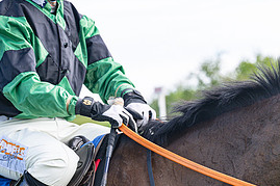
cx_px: 207
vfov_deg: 9.1
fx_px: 1174
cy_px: 107
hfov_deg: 13.6
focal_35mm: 151
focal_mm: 70
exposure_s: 1/1250
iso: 400
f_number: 4
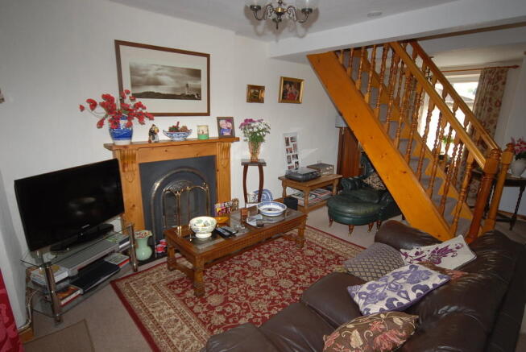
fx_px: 263
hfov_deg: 89.9
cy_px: 176
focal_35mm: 18
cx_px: 263
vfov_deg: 67.5
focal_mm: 12
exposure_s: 1/60
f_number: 5
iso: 200
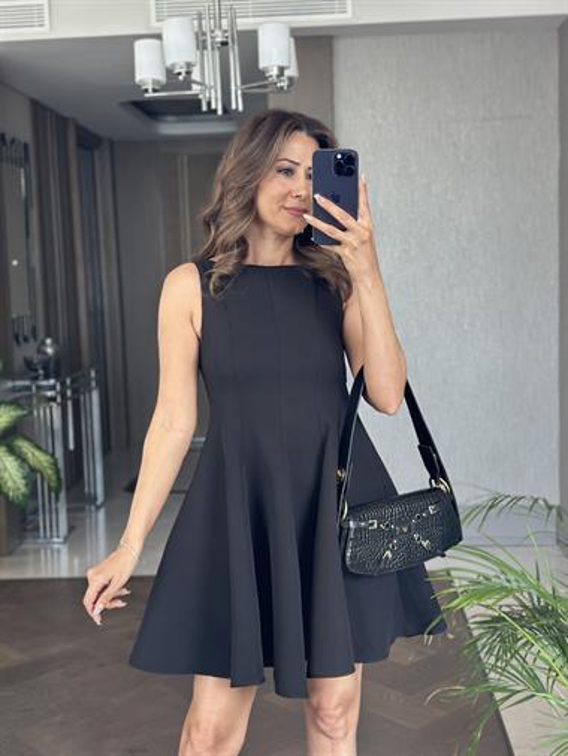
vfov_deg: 39.6
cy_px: 378
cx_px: 284
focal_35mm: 48
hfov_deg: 30.3
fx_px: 1049
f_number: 1.78
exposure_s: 1/117
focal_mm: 6.86
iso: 125
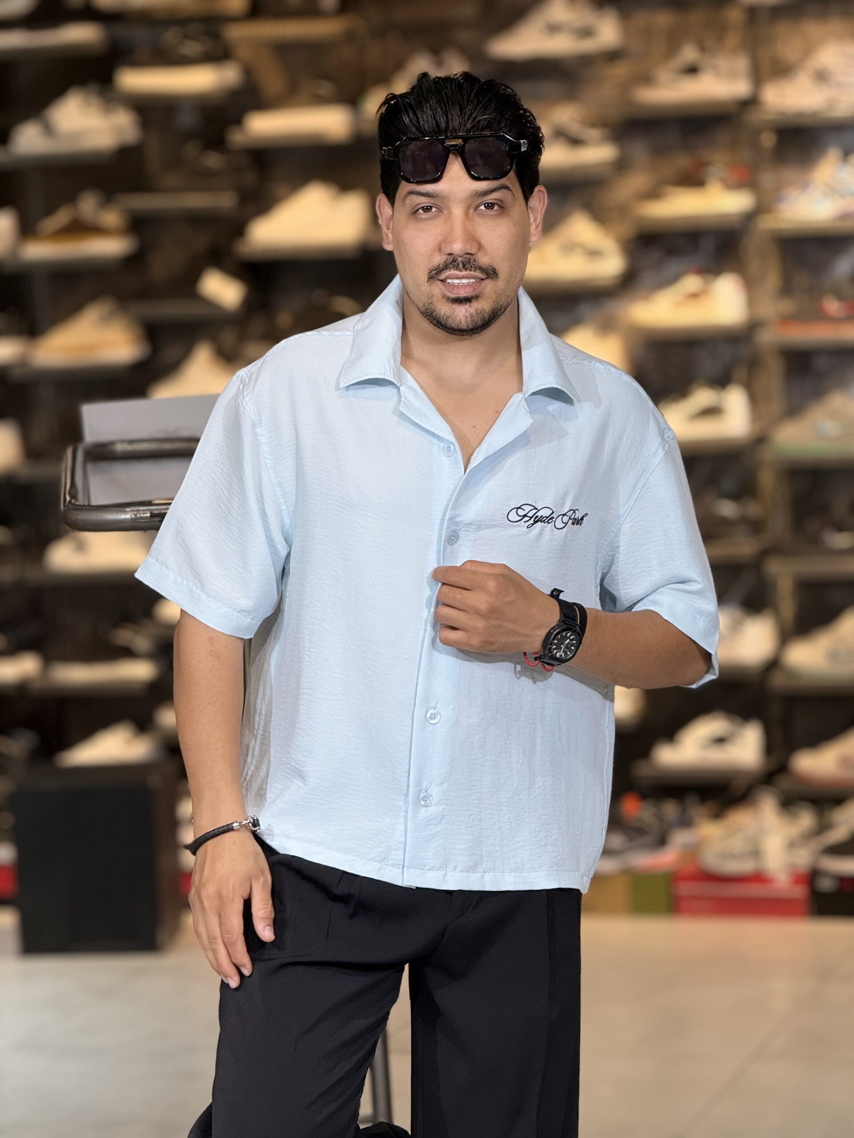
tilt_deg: -5.3
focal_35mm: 120
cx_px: 427
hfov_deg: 12.3
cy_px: 569
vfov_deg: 16.4
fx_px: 3947
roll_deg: +2.3
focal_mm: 15.66
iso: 125
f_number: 2.8
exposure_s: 1/100
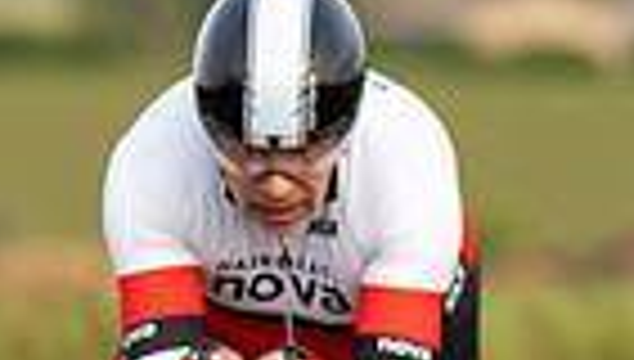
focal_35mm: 1929
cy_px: 451
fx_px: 32496
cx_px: -779
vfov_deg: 0.6
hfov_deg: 1.1
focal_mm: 197
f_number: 3.2
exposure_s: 1/1000
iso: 160
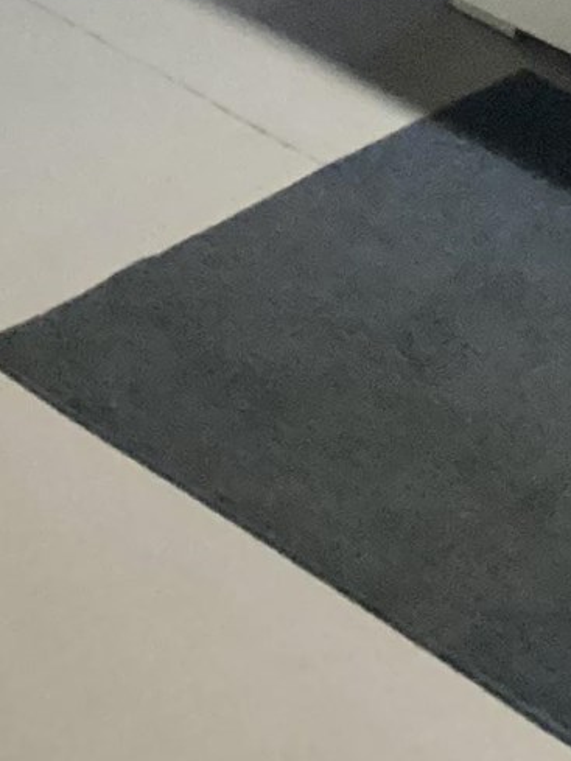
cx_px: 685
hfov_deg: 10.0
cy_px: -845
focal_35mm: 146
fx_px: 3210
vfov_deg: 11.8
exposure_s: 1/30
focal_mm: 3.3
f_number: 2.4
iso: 500
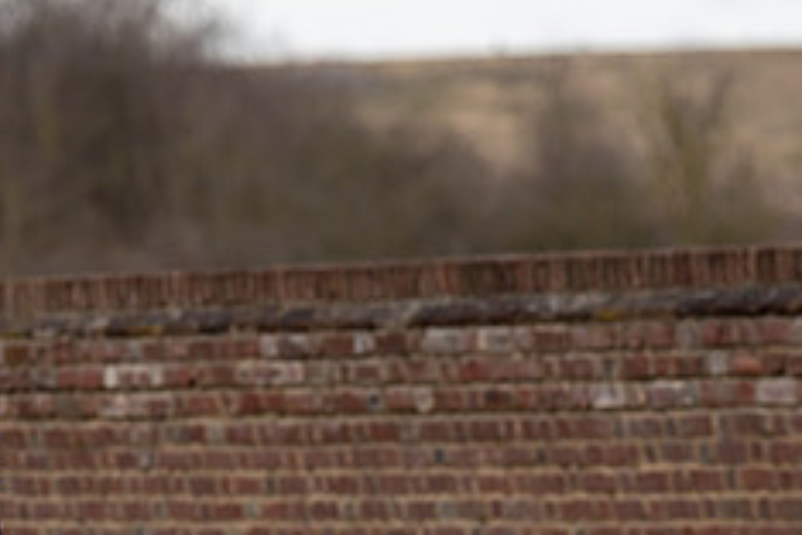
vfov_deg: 2.5
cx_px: -153
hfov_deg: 3.7
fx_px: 12452
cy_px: 327
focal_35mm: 559
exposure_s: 1/800
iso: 160
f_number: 3.5
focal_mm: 135
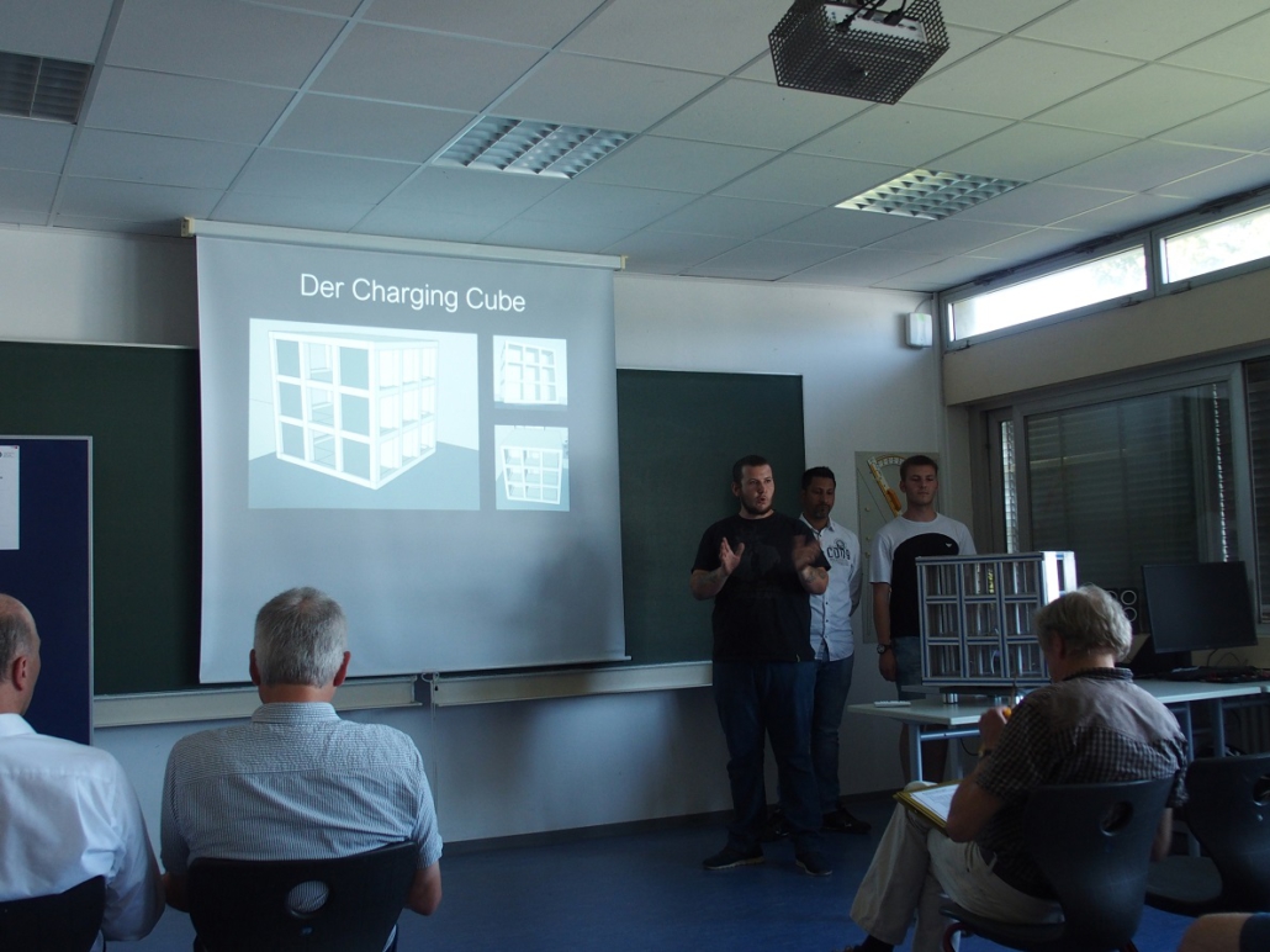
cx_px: 635
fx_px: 1394
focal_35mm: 38
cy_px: 476
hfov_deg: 49.0
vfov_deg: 37.7
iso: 250
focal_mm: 8.1
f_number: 2.8
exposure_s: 1/40
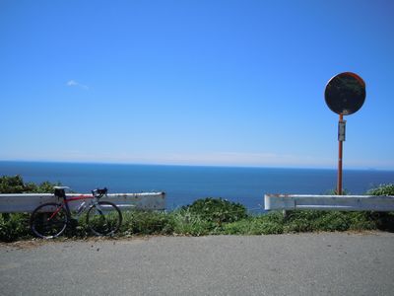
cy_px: 148
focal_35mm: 33
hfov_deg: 55.4
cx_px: 197
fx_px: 376
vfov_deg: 42.9
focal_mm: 5.9
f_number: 8
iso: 100
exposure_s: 1/250
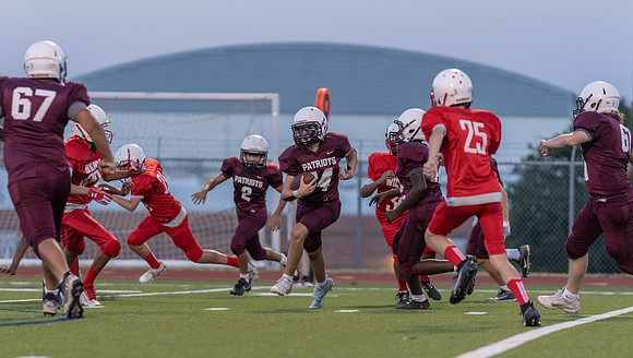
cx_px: 276
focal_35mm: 279
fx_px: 4684
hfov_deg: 7.7
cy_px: 200
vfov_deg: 4.4
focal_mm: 200
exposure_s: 1/1250
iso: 3200
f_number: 2.8
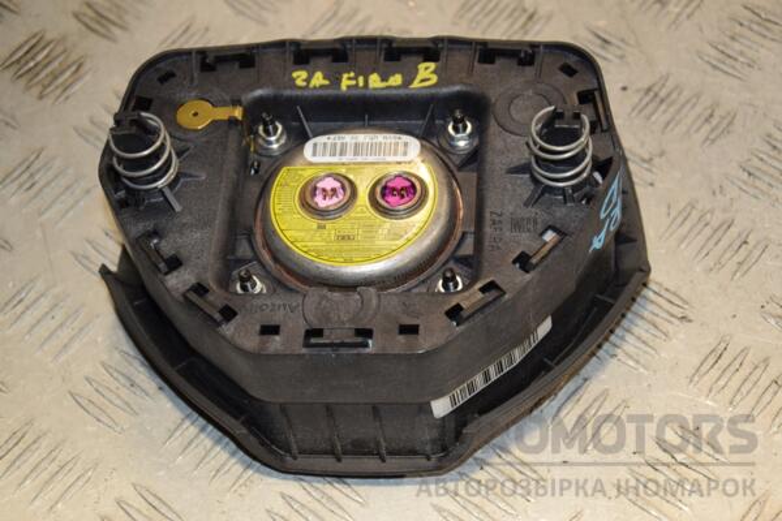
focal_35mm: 78
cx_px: 391
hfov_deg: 26.0
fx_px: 1694
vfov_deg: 17.5
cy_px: 260
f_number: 6.3
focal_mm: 52
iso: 800
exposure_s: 1/200
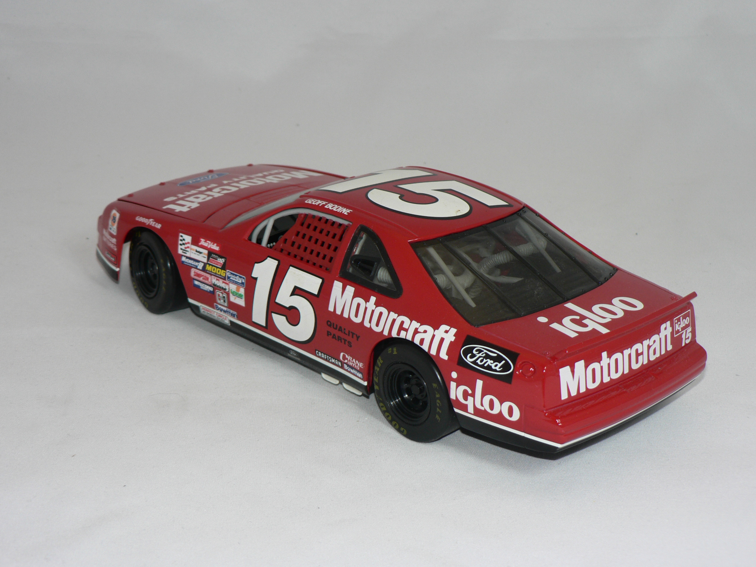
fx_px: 1376
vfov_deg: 23.3
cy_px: 284
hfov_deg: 30.7
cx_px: 378
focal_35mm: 63
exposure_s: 1/60
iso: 80
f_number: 3.2
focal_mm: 10.5
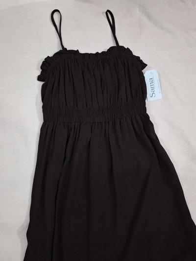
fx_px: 174
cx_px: 98
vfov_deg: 73.9
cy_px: 130
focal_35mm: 23
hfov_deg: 58.9
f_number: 1.8
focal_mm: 5.54
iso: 500
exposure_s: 1/20
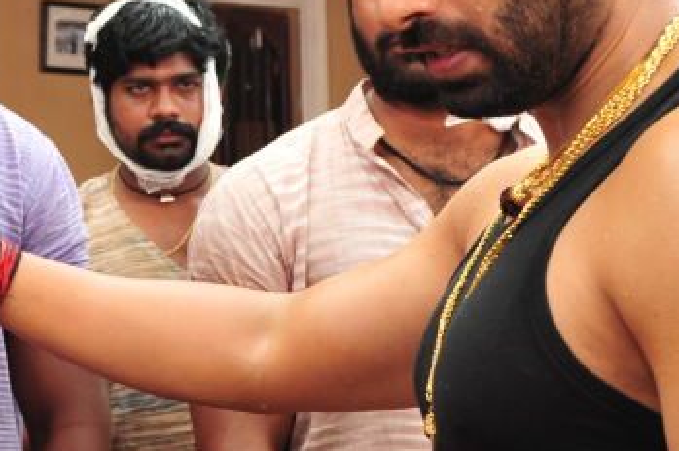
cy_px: 172
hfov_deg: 21.8
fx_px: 1715
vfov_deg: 15.0
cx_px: 47
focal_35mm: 91
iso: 800
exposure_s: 1/50
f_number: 5.6
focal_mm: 31
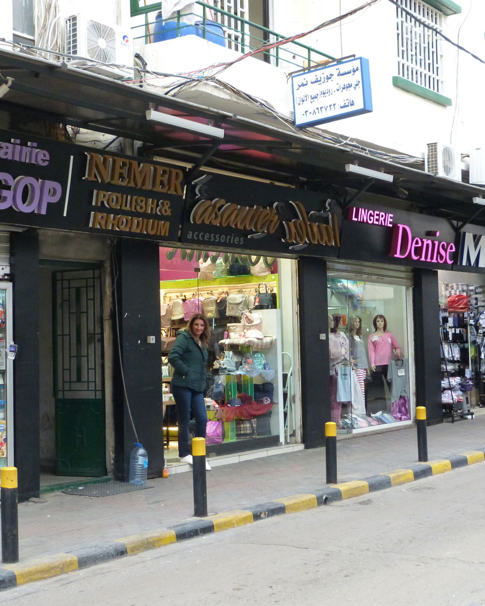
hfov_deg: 26.7
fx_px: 1023
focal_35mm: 57
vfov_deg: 33.0
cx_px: 267
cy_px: 301
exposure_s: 1/60
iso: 400
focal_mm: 7.6
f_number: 3.2
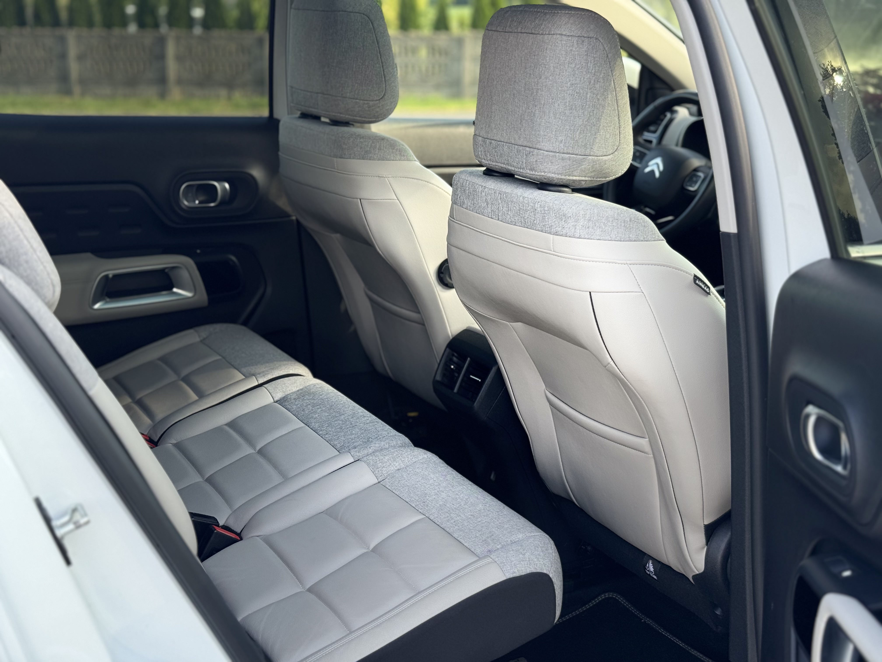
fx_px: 1223
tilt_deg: -14.1
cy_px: 331
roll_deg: -0.2
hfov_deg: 39.7
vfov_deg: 30.3
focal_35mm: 48
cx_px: 441
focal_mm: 6.76
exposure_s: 1/351
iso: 64
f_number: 1.78
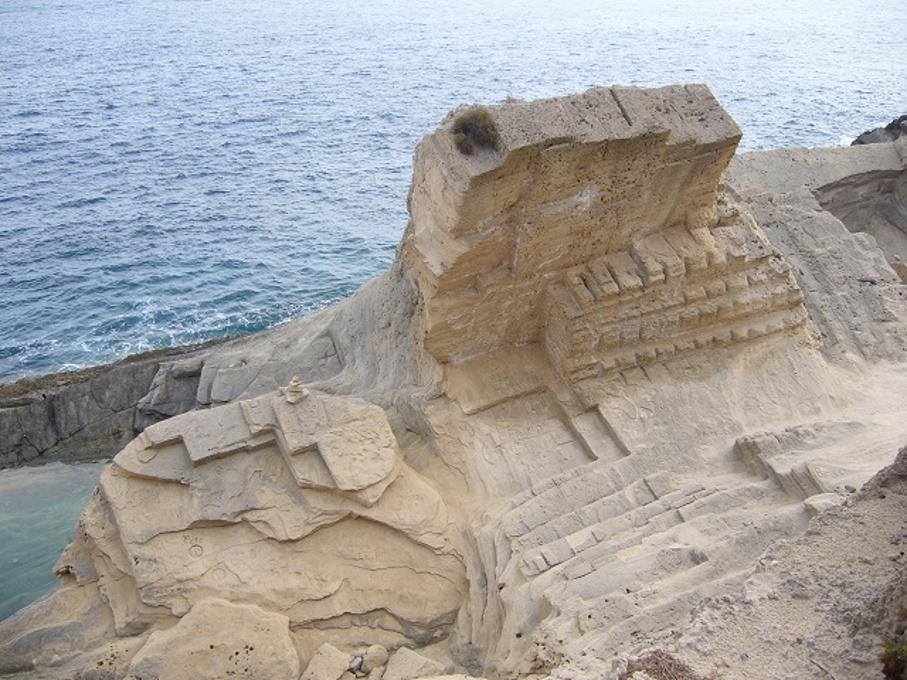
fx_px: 917
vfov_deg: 40.7
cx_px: 454
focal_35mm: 35
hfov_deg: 52.6
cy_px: 340
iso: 80
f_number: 2.8
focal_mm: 5.8
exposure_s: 1/250
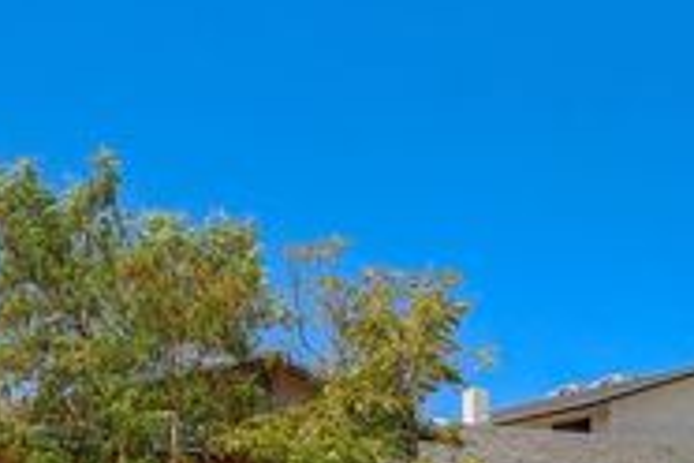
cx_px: 649
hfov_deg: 36.0
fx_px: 983
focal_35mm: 51
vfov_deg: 25.0
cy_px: 480
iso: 800
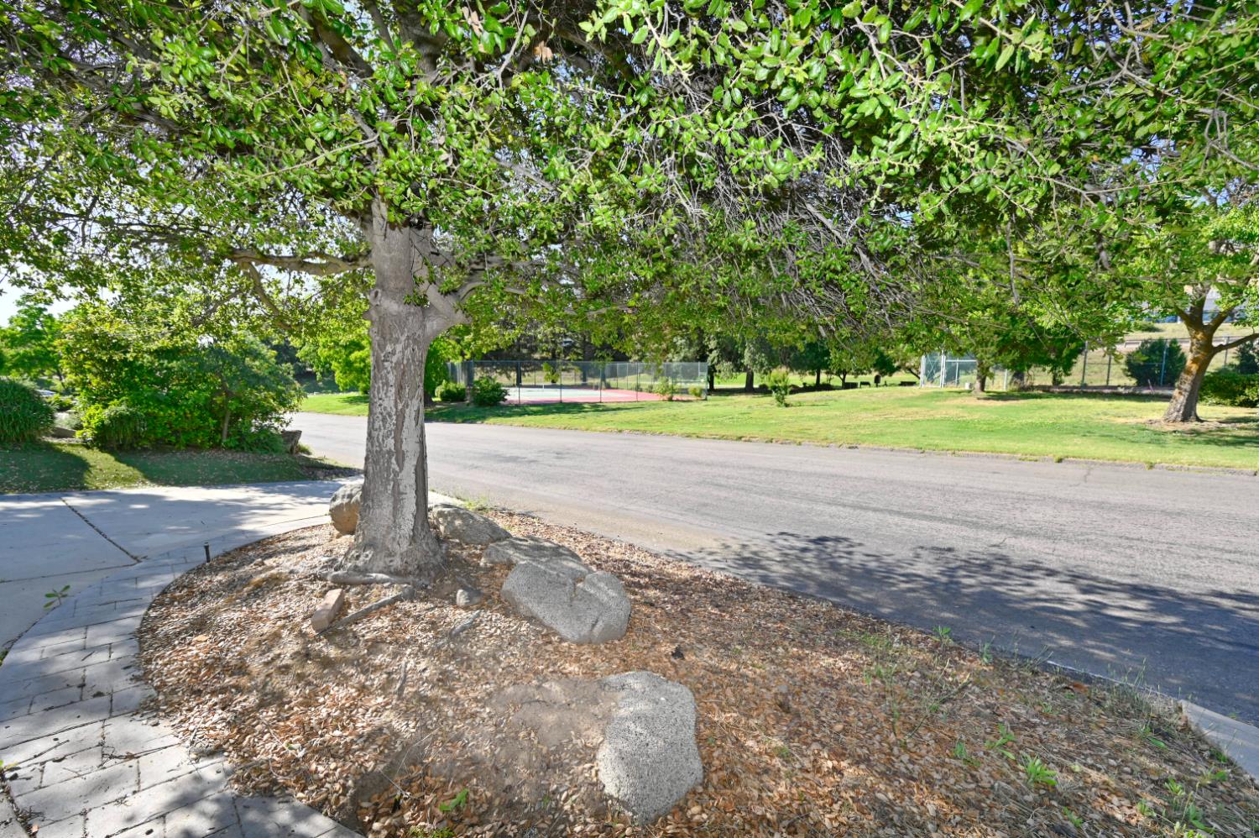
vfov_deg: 81.1
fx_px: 489
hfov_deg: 104.3
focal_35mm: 14
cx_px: 630
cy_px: 419
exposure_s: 1/160
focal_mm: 14
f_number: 6.3
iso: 100
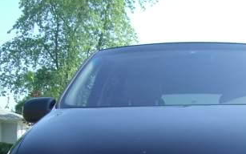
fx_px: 563
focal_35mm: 84
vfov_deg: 15.1
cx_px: 204
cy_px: 174
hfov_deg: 24.2
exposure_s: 1/400
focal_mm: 7.9
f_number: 2.8
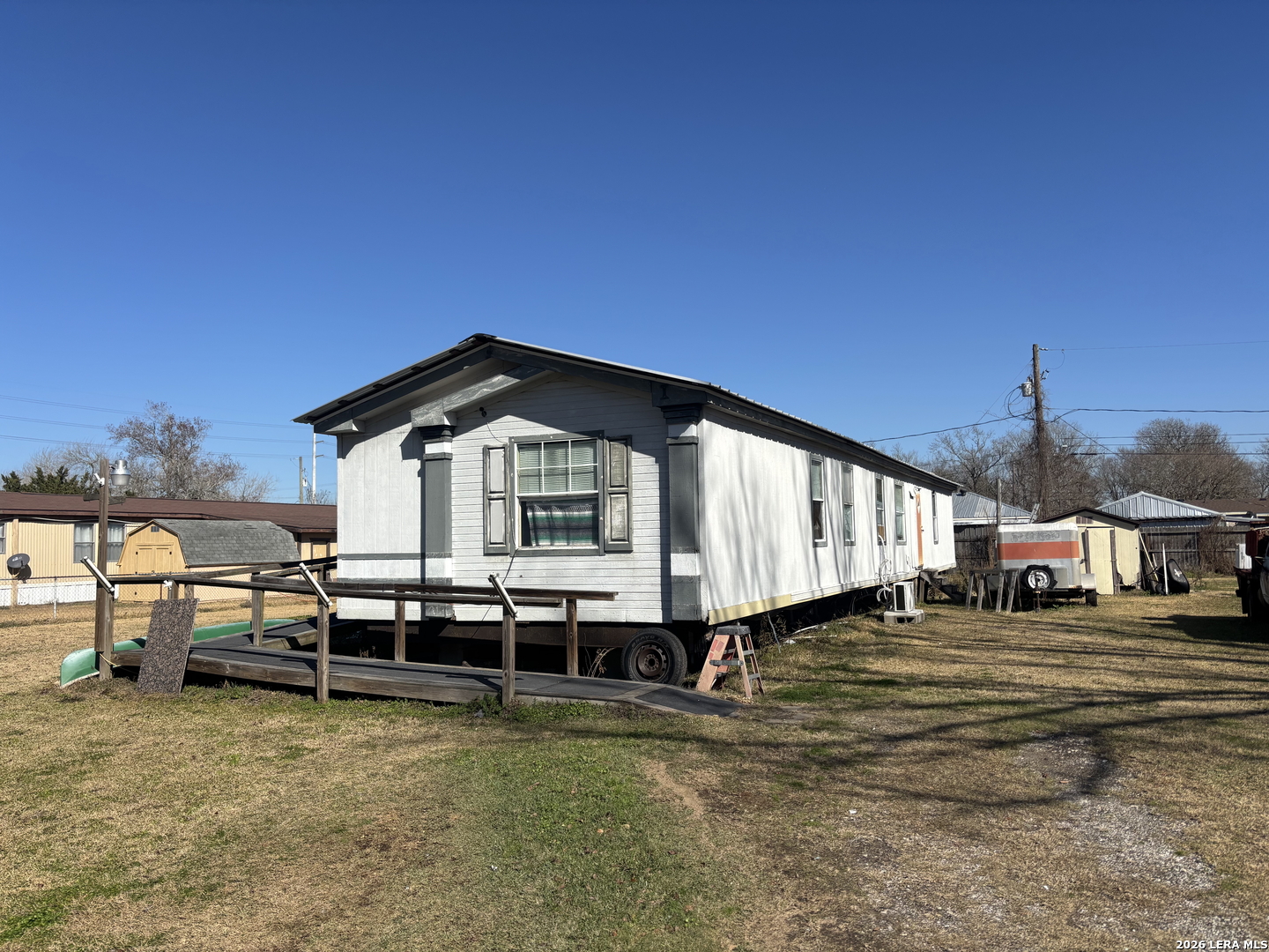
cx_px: 634
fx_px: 953
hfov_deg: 67.3
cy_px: 476
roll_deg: +0.7
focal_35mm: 26
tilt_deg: +3.2
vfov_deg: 53.1
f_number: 1.6
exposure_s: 1/5076
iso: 50
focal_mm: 5.96
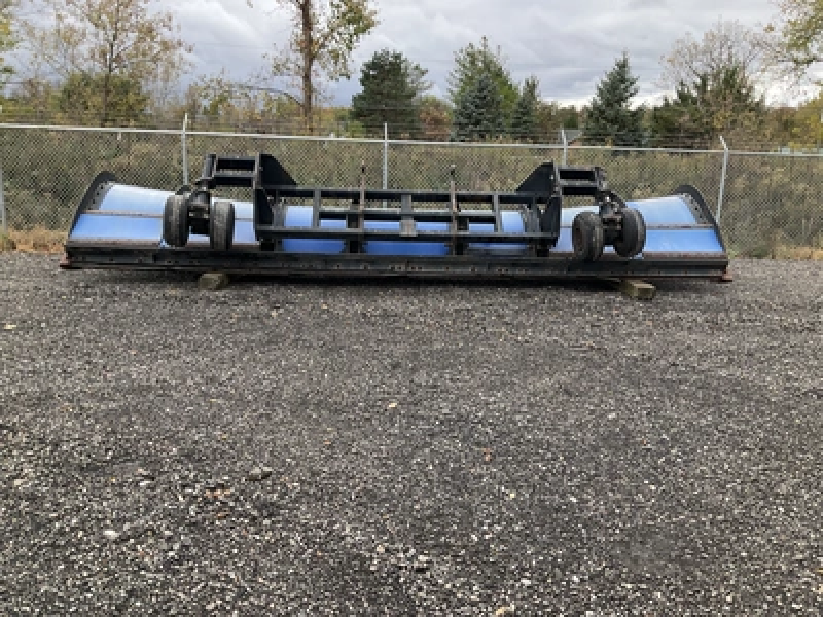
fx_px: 689
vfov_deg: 48.2
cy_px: 308
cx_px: 412
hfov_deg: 61.7
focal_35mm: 29
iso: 25
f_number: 1.8
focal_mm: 3
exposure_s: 1/465
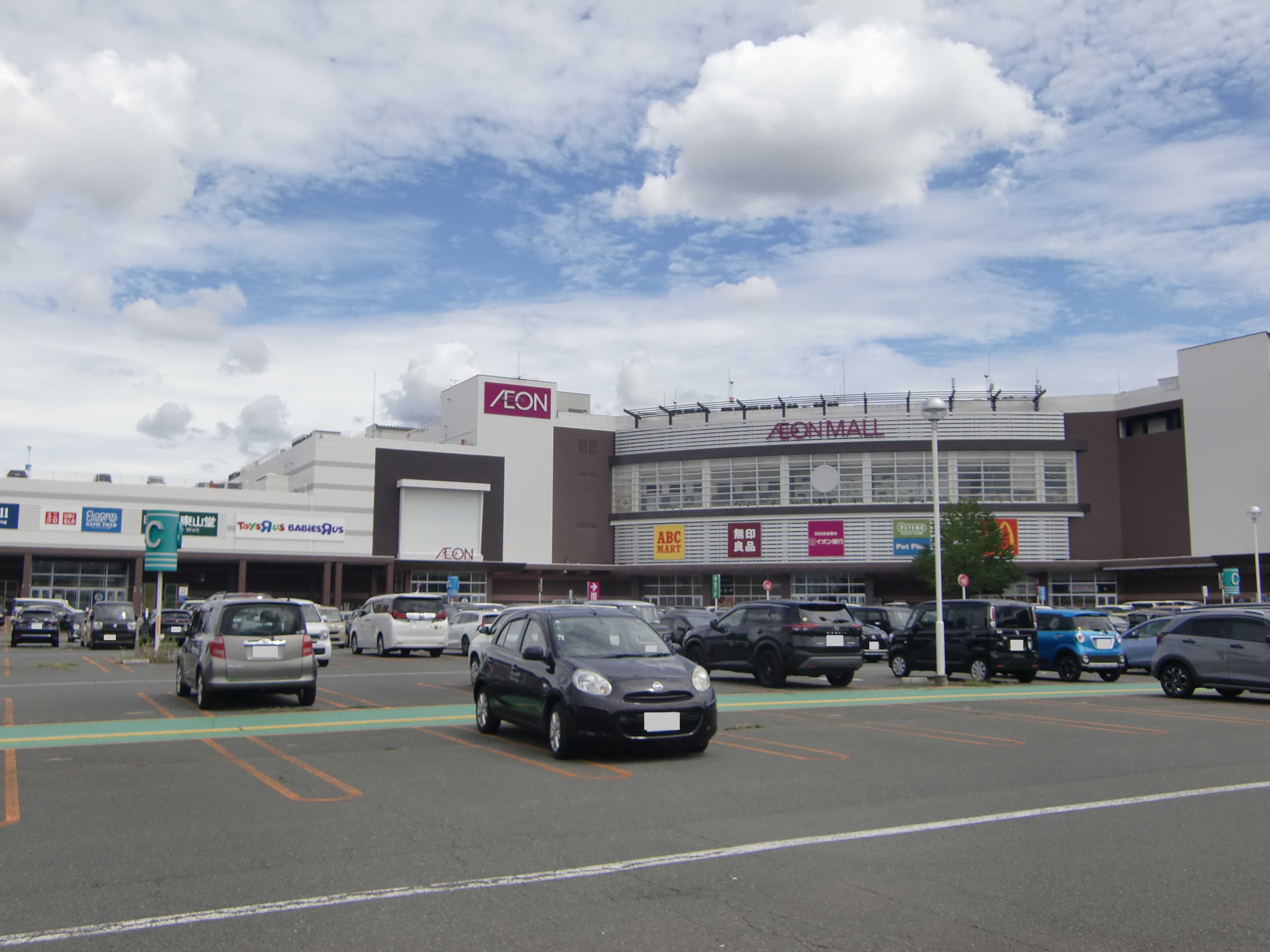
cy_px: 476
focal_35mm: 33
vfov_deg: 42.9
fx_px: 1211
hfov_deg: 55.4
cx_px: 635
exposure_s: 1/250
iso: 64
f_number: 7.2
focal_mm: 5.8
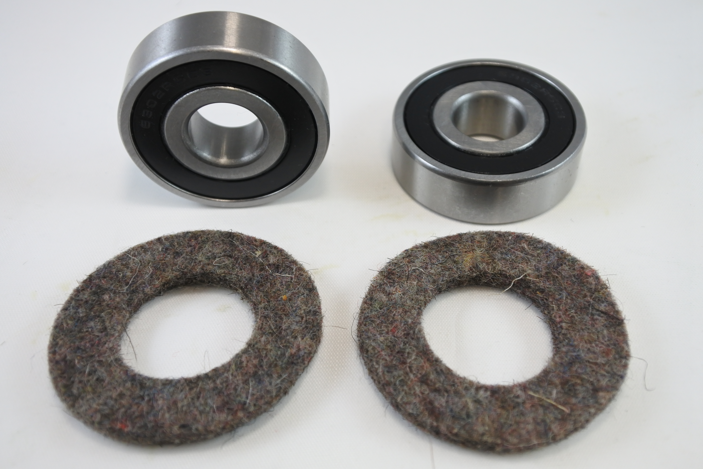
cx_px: 352
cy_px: 234
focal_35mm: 44
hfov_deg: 44.5
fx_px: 859
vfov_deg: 30.5
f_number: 4.5
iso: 400
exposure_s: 1/160
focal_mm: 16.5
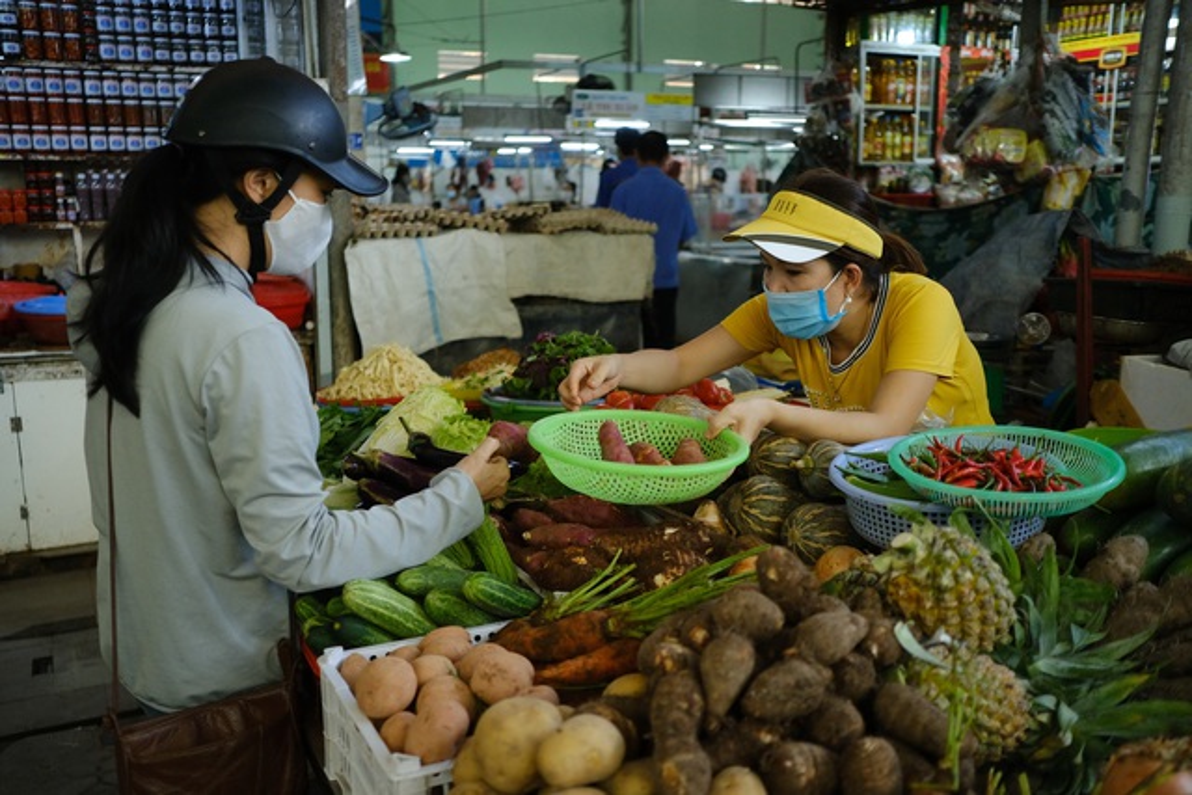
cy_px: 398
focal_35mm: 35
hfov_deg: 54.4
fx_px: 1159
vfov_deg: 37.9
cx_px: 596
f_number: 2
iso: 1250
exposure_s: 1/320
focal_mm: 23
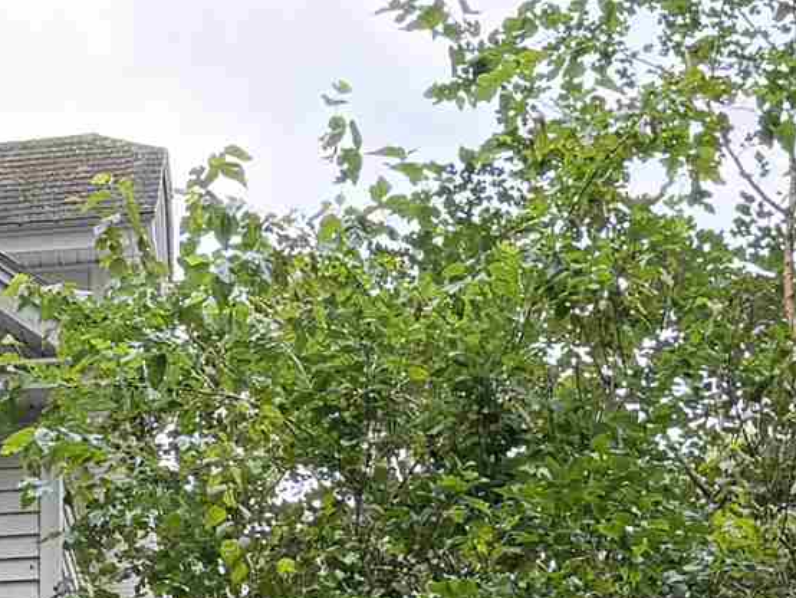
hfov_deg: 14.3
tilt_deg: +7.1
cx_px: -188
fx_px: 3060
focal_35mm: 133
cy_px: 986
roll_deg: -1.3
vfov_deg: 10.6
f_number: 1.78
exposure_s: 1/249
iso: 64
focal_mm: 6.76
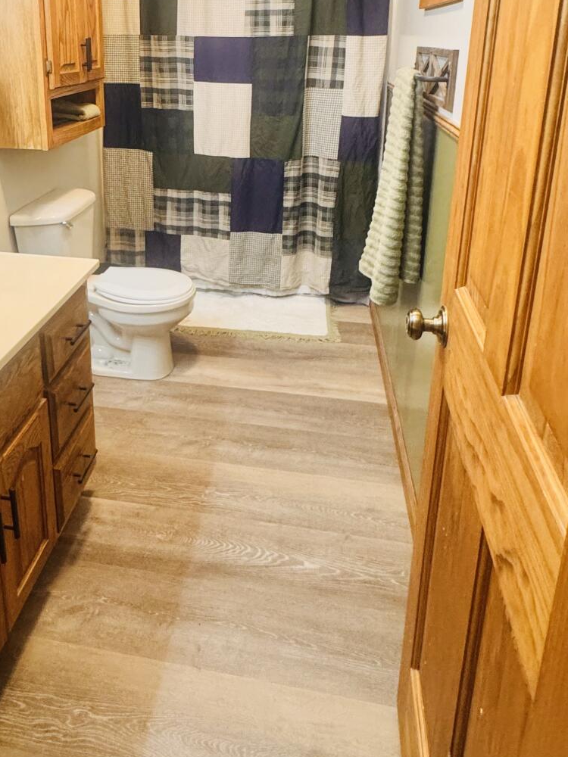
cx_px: 191
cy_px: 192
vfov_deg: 60.1
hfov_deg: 48.9
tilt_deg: -15.5
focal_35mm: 28
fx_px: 613
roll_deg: +0.4
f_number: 2.2
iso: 400
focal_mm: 2.22
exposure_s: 1/60
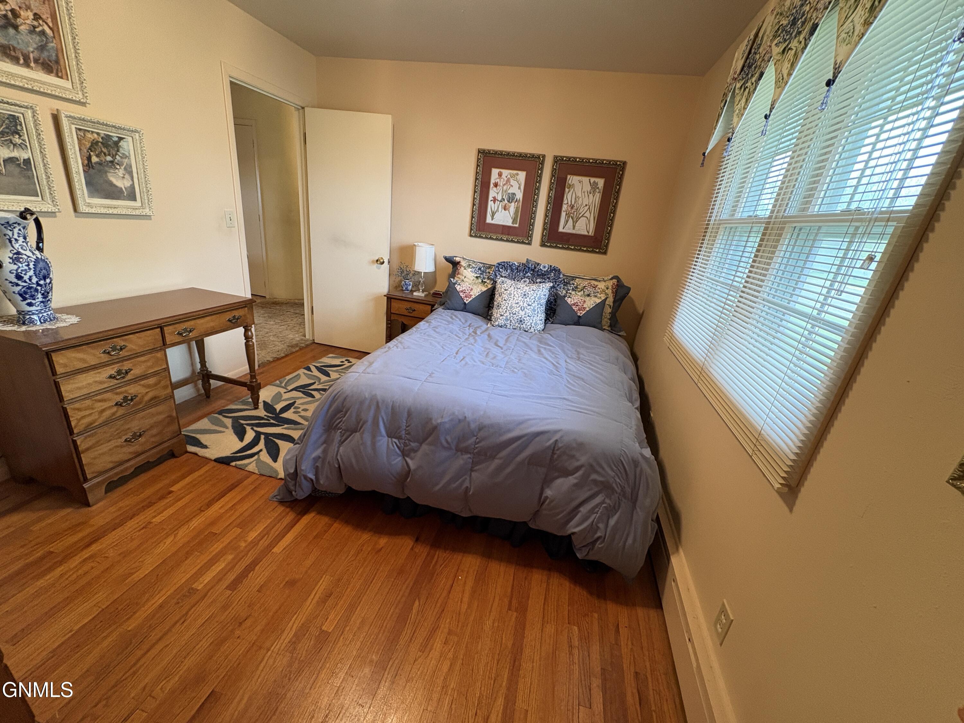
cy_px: 362
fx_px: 390
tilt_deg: -22.0
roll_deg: -7.4
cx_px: 482
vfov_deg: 85.7
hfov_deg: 102.1
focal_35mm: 14
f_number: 2.2
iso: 320
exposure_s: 1/60
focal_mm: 2.22
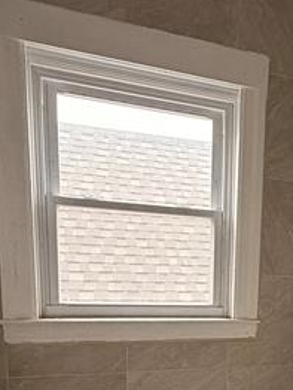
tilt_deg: -10.1
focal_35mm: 41
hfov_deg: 31.8
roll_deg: -4.5
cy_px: 335
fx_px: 462
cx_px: 308
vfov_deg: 42.7
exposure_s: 1/99
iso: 125
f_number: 2.2
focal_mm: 2.22
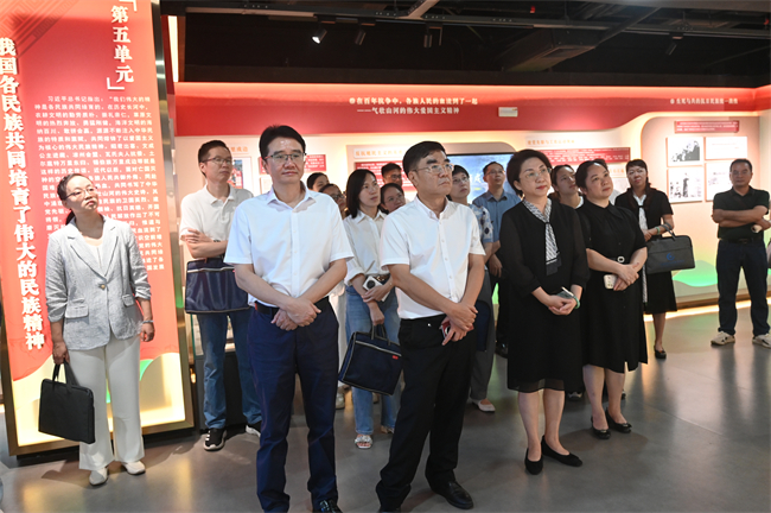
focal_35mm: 29
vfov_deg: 44.9
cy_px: 256
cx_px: 386
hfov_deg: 63.7
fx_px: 620
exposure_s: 1/125
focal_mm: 29
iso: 3200
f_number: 4
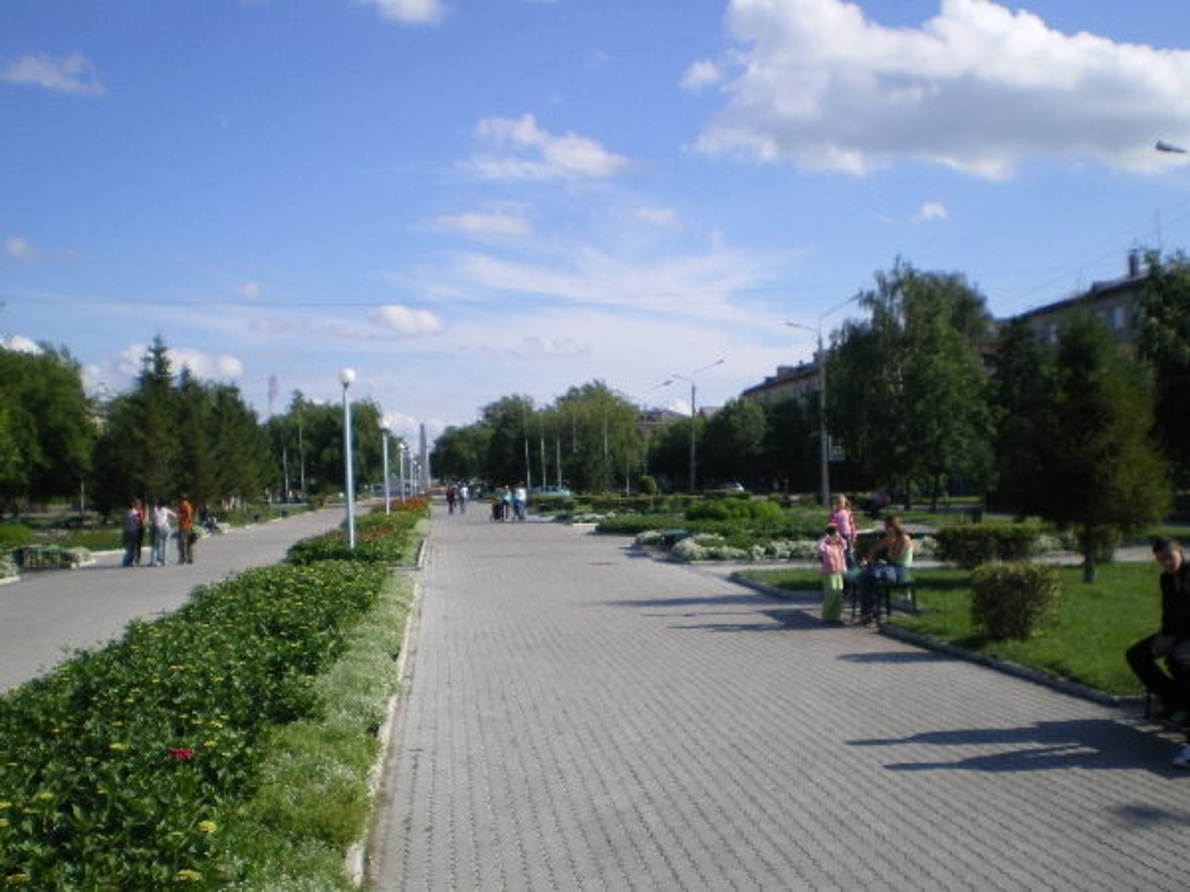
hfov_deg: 49.0
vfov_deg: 37.7
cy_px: 446
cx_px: 595
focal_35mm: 38
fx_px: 1306
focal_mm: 6.3
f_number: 4.6
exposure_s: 1/400
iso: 64
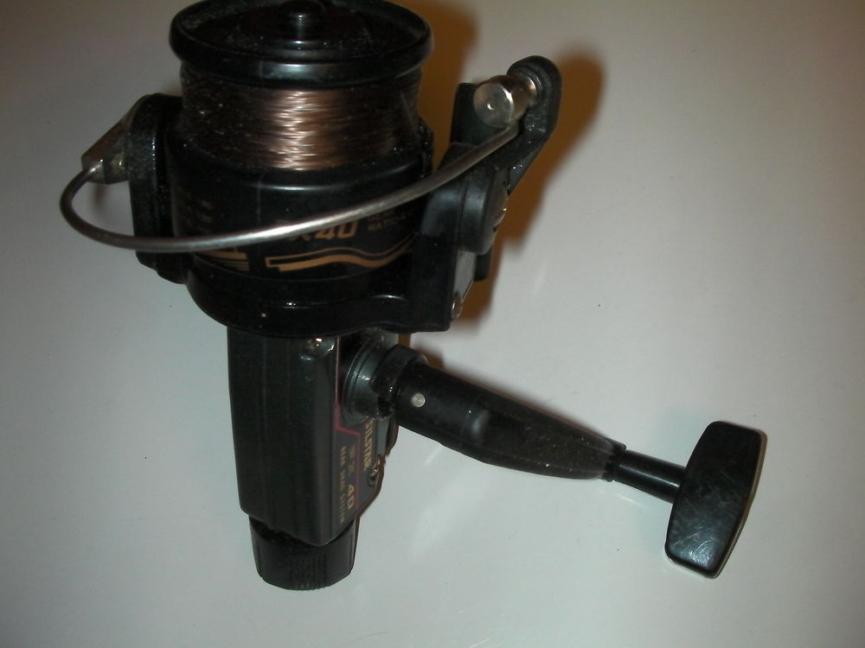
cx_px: 432
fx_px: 950
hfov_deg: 49.0
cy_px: 324
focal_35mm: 38
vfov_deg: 37.7
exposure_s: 1/30
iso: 200
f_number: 5.6
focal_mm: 6.3
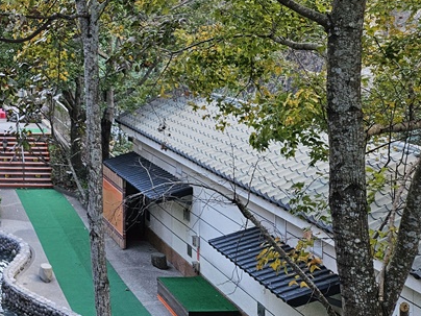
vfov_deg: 24.8
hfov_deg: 30.4
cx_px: -39
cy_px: 25
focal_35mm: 57
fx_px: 693
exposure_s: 1/180
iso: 80
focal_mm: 5.4
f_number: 1.8
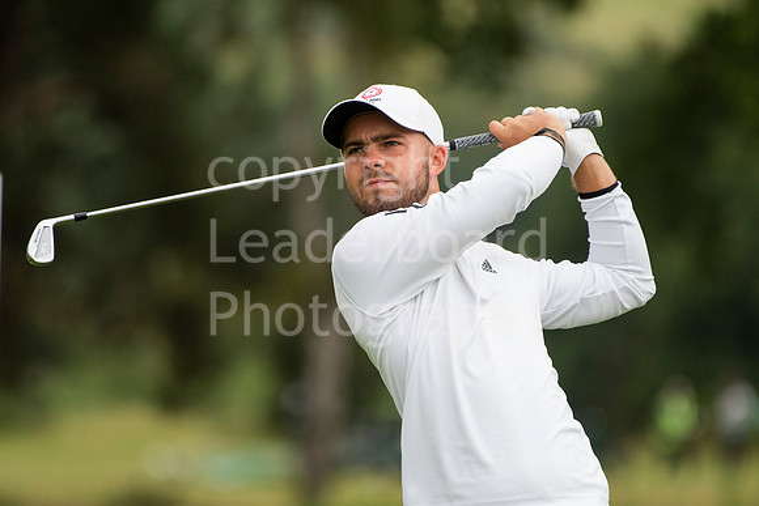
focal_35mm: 675
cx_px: 380
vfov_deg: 2.0
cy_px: 253
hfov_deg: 3.1
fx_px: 14234
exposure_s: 1/1000
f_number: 5.6
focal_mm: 450
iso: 1600
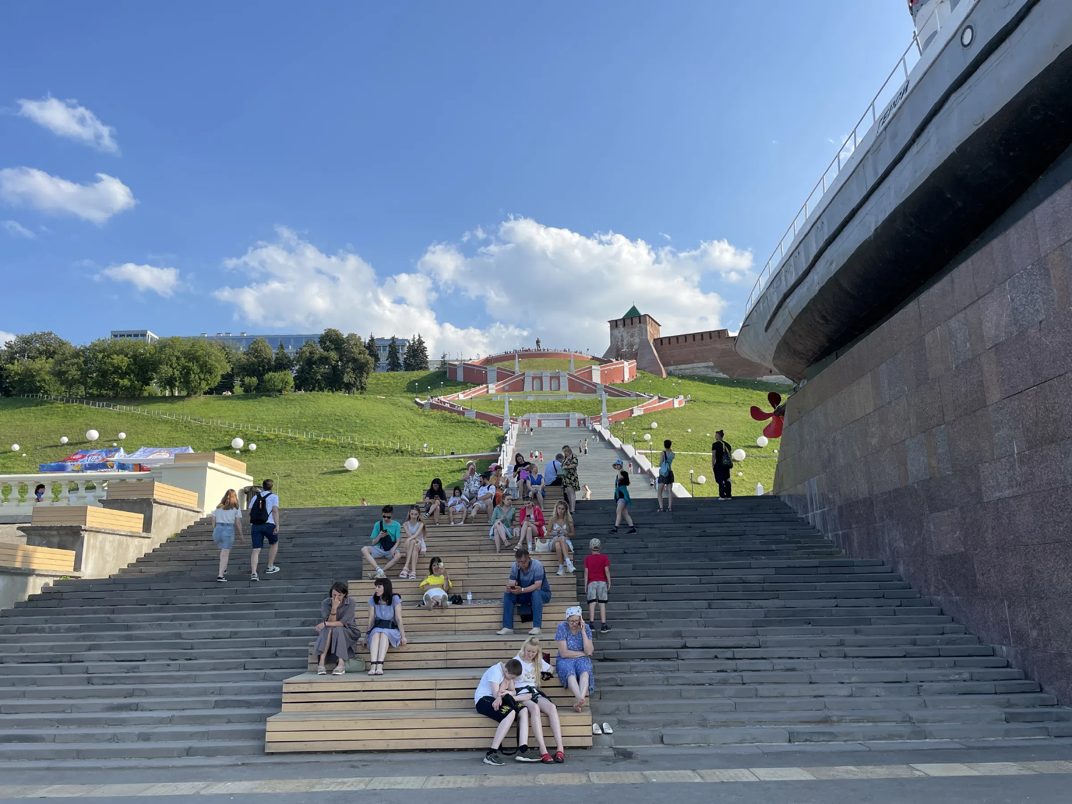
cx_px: 536
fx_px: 805
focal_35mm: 26
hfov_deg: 67.3
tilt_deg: +15.2
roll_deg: +1.6
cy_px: 402
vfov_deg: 53.1
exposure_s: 1/2564
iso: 32
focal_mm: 4.2
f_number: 1.6
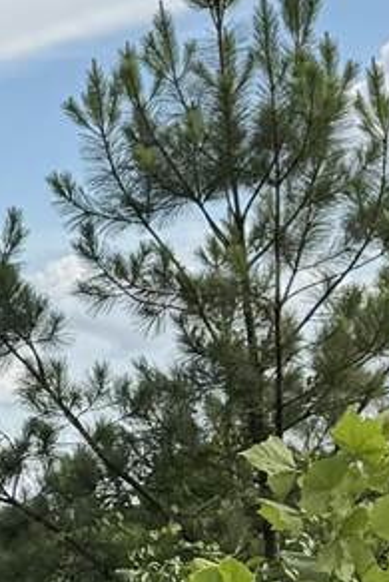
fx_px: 3189
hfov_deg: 6.6
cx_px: -547
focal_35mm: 197
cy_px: 731
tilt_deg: -1.3
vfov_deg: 10.2
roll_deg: +7.8
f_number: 1.78
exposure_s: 1/4049
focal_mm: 6.76
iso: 80
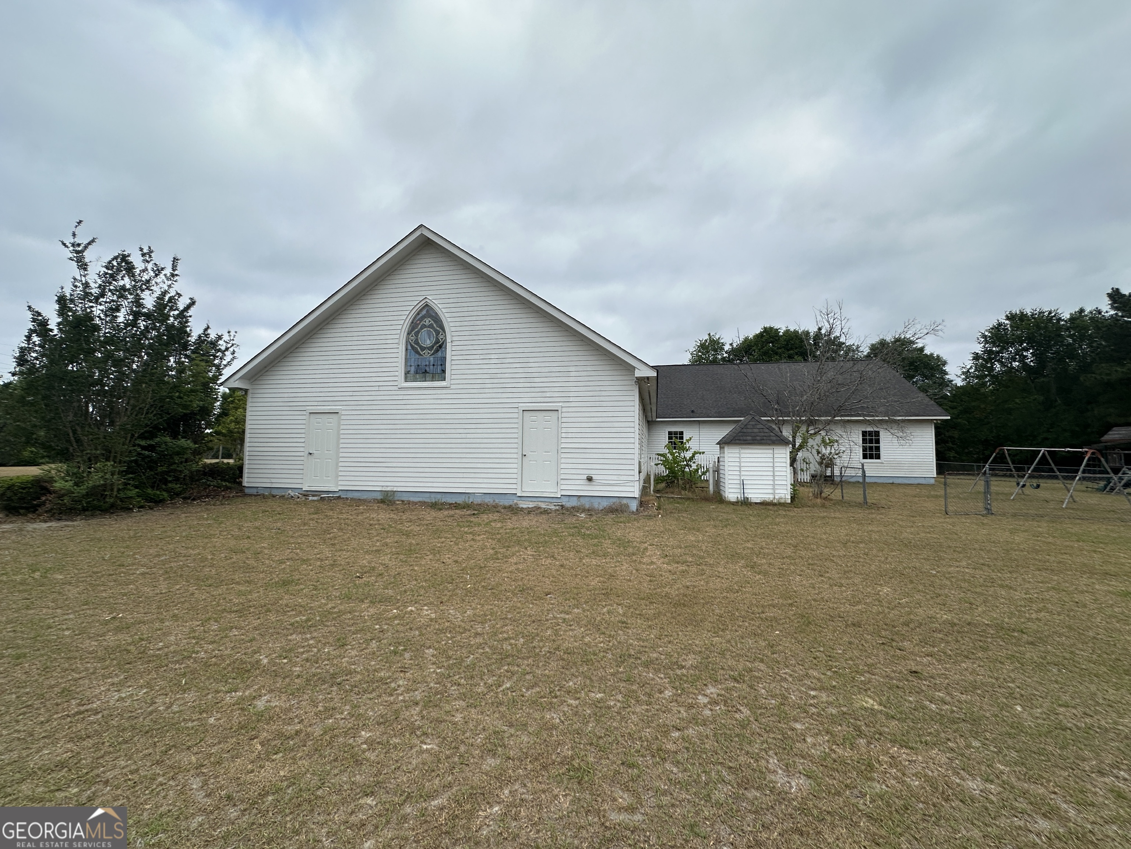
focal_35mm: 14
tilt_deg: +5.2
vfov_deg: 85.7
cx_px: 566
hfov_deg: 102.1
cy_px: 424
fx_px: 457
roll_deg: -0.4
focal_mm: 2.22
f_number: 2.2
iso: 40
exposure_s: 1/633
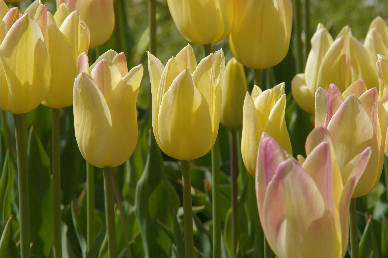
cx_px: 194
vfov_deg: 6.1
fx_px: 2424
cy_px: 129
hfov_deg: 9.2
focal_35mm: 225
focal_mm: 150
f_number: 13
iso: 200
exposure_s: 1/250
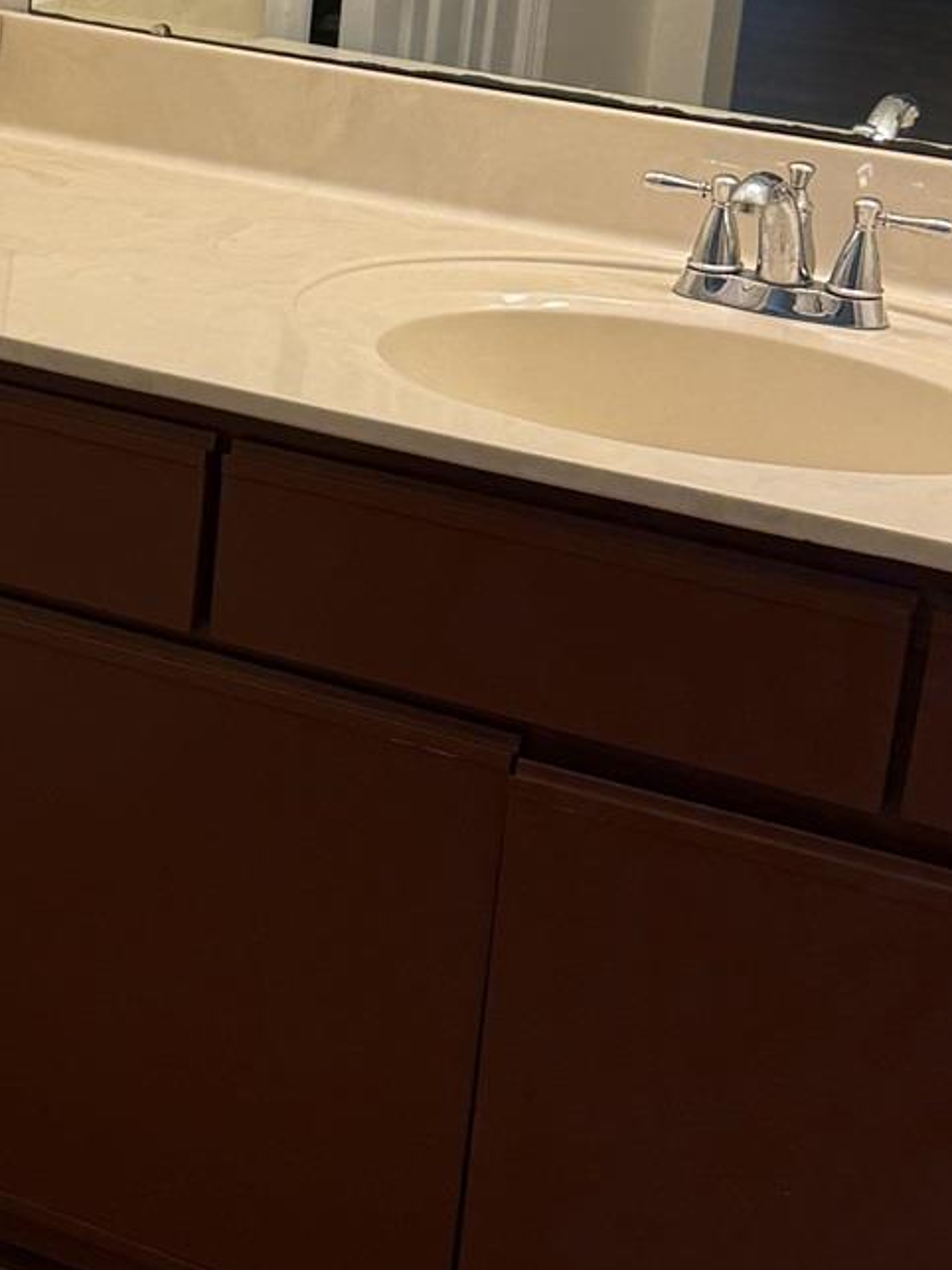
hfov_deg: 16.7
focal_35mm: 86
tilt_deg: -17.2
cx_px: -63
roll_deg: -4.7
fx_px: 3155
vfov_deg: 22.7
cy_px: 407
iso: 160
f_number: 1.78
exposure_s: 1/120
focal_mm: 6.76
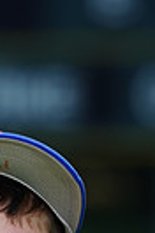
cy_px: 507
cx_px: -34
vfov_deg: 1.5
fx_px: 8880
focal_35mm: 1375
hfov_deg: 1.0
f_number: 8
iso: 100
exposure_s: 1/250
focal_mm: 312
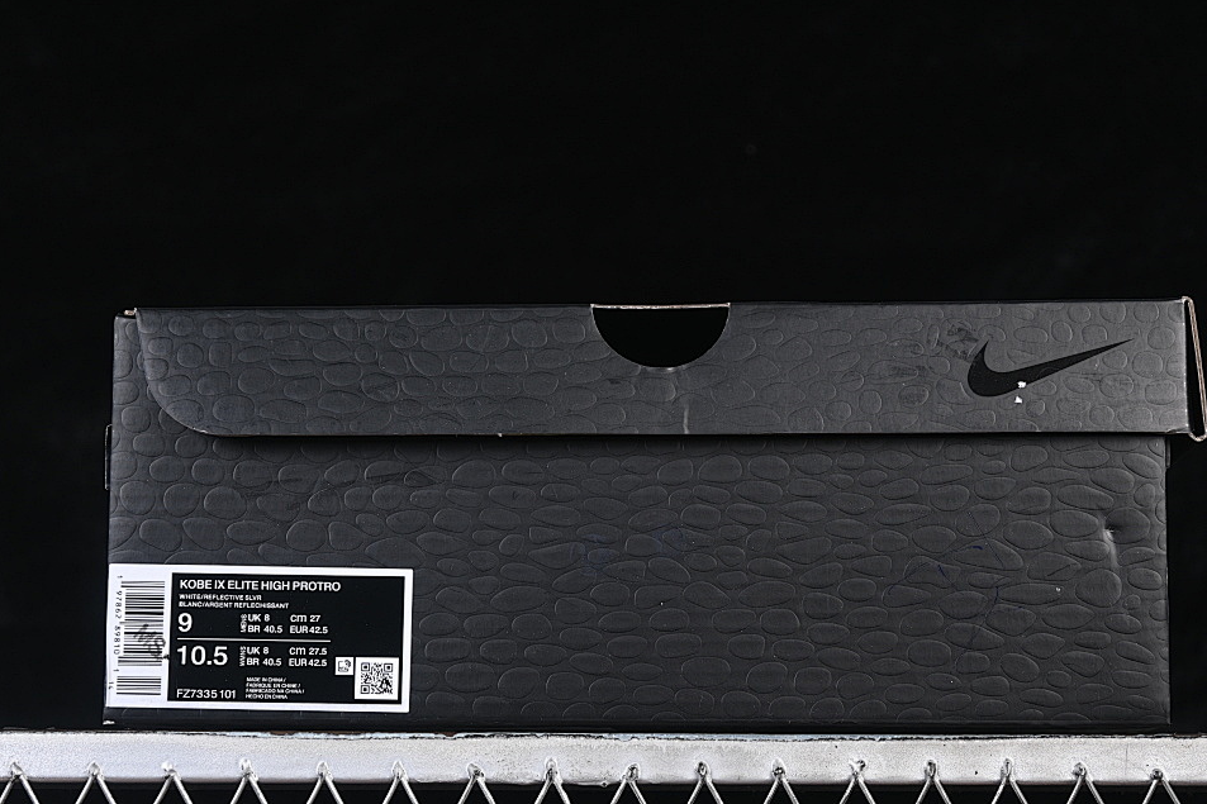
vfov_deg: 16.1
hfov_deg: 23.9
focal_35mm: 85
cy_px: 451
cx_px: 655
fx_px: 2849
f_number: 6.3
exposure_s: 1/60
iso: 160
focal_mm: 50
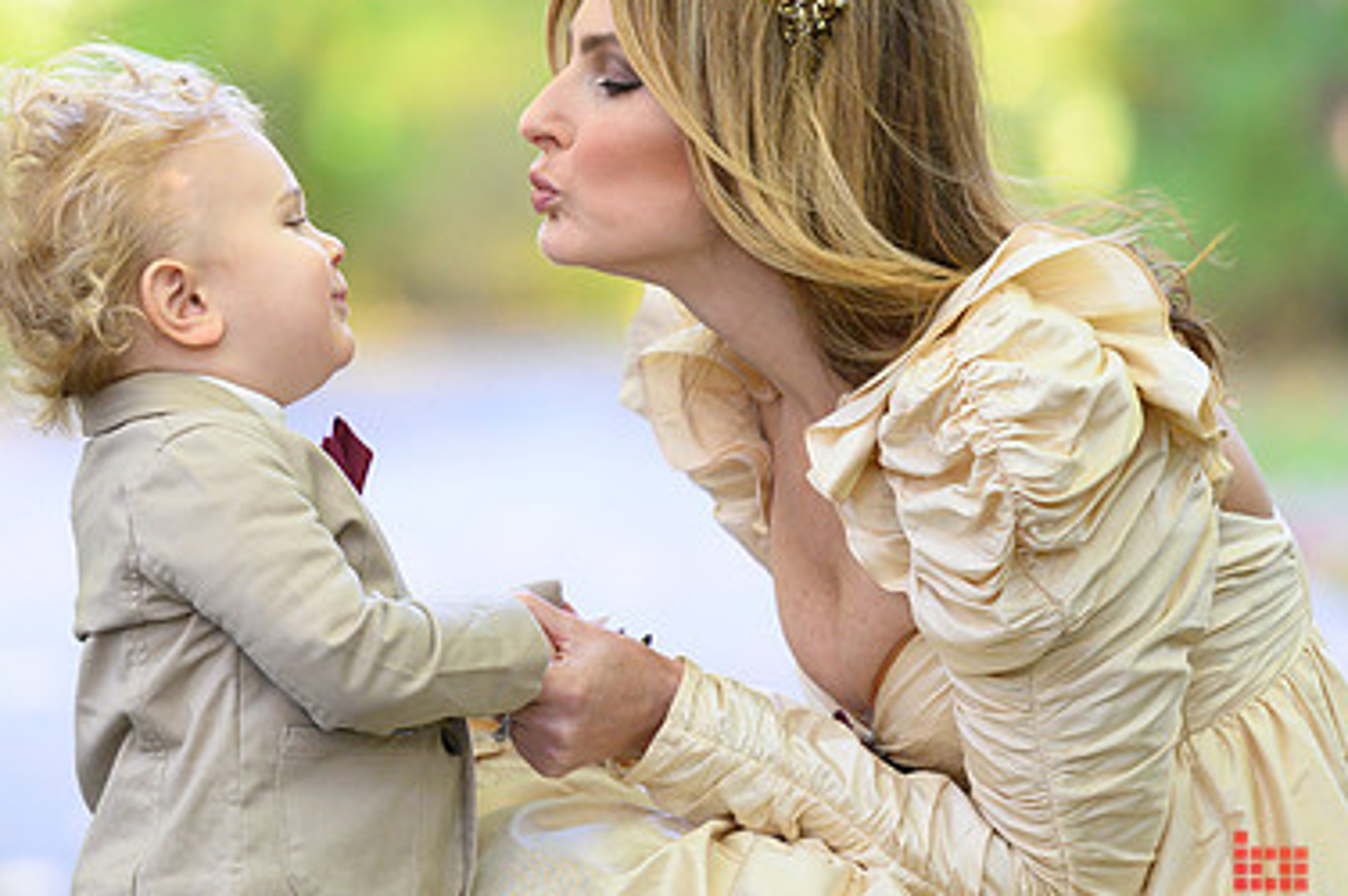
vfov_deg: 5.2
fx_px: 9802
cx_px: 448
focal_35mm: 262
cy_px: 326
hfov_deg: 7.9
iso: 1600
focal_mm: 170
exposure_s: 1/200
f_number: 3.2
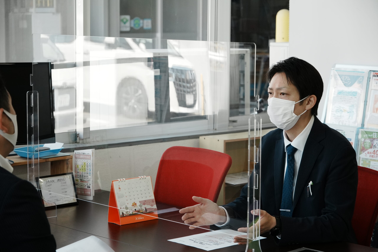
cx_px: 189
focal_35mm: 91
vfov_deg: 15.0
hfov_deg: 22.4
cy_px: 126
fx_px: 955
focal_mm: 61
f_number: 4.5
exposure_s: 1/400
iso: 1250
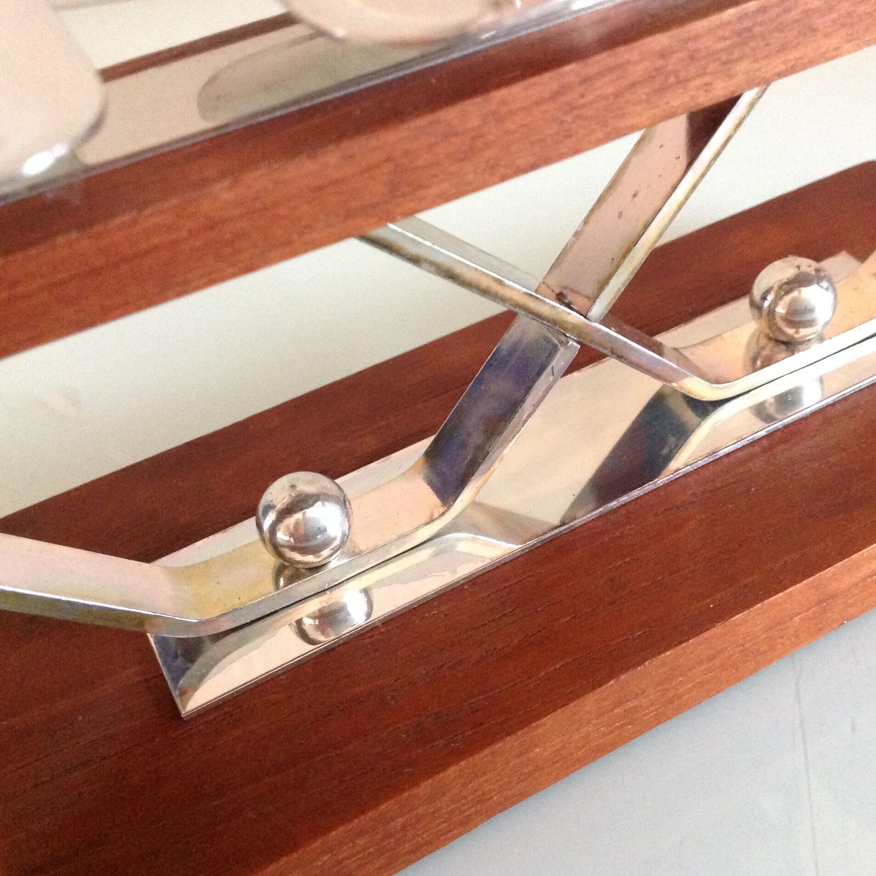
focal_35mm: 42
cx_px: 463
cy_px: 435
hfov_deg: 40.0
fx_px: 1202
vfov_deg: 40.0
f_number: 2.4
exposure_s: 1/15
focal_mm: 4.28
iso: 500
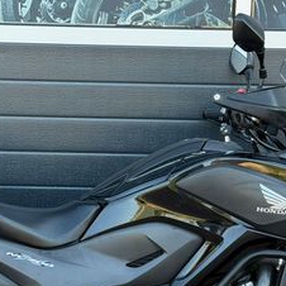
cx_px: 106
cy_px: 259
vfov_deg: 14.4
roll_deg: -1.4
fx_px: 1122
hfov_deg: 14.5
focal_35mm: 120
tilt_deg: -15.1
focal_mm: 6.76
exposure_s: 1/261
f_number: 1.78
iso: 80
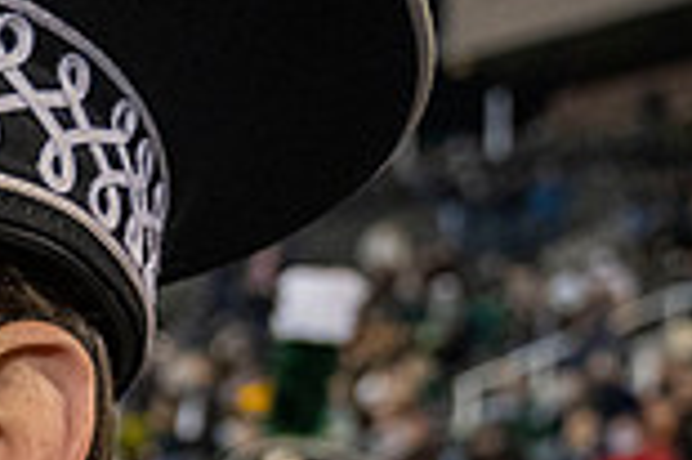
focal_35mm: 90
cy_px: 632
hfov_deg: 18.2
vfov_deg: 14.4
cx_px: -527
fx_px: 1728
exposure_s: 1/500
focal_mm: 24
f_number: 4
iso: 2000
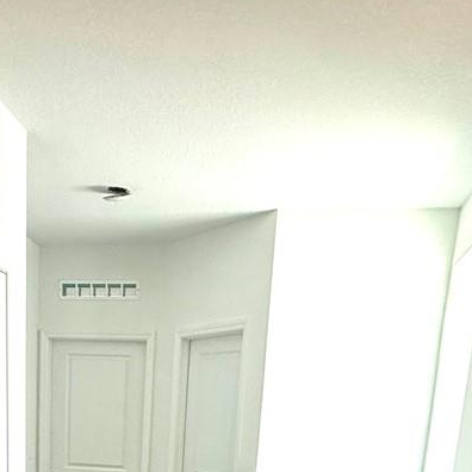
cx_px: 141
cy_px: 647
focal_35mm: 50
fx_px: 771
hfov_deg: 33.6
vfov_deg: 27.2
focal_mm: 2.22
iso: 125
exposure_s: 1/120
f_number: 2.2
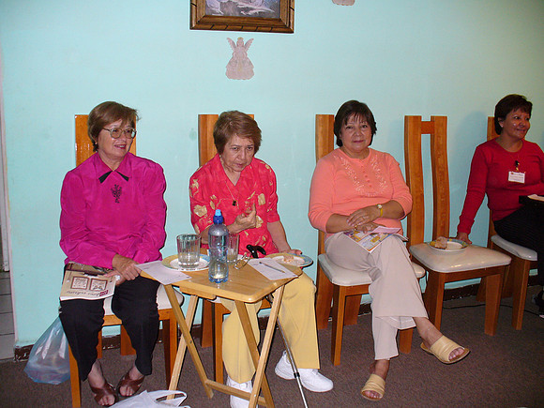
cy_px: 204
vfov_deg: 38.7
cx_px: 272
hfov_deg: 50.1
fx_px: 581
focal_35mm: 37
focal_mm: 6.1
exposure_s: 1/30
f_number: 2.8
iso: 160
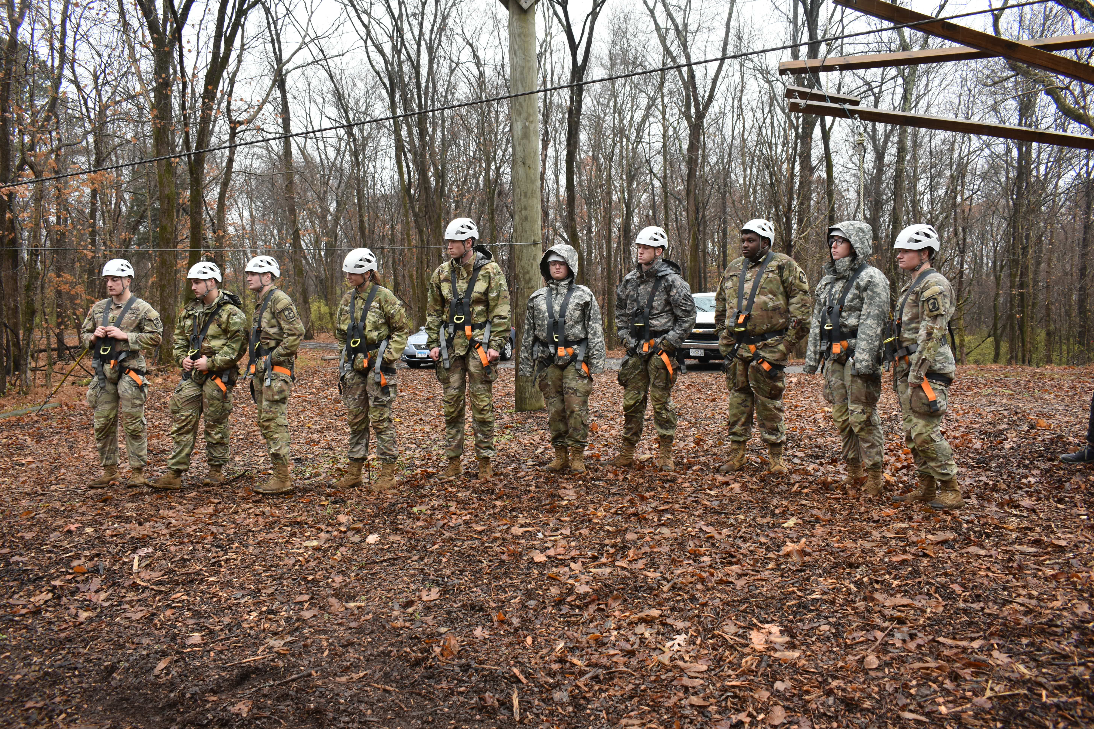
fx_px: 851
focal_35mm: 28
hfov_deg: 65.5
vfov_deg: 46.4
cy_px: 354
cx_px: 533
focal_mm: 18
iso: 400
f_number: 5
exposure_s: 1/100
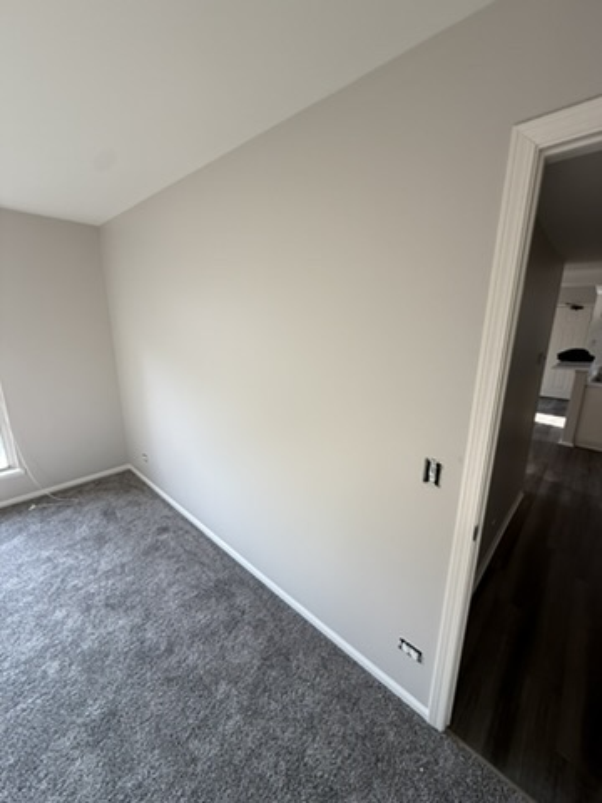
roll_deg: +0.1
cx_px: 301
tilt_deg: -11.7
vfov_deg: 102.1
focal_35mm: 14
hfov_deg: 85.7
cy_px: 402
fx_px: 325
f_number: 2.2
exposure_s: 1/99
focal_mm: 2.22
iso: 50
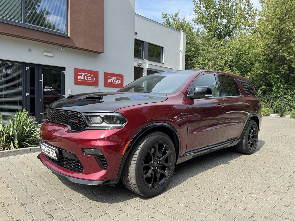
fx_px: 205
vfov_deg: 56.8
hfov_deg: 71.6
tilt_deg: -4.5
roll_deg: -1.9
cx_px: 148
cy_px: 110
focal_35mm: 24
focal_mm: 6.76
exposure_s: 1/2041
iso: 80
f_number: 1.78
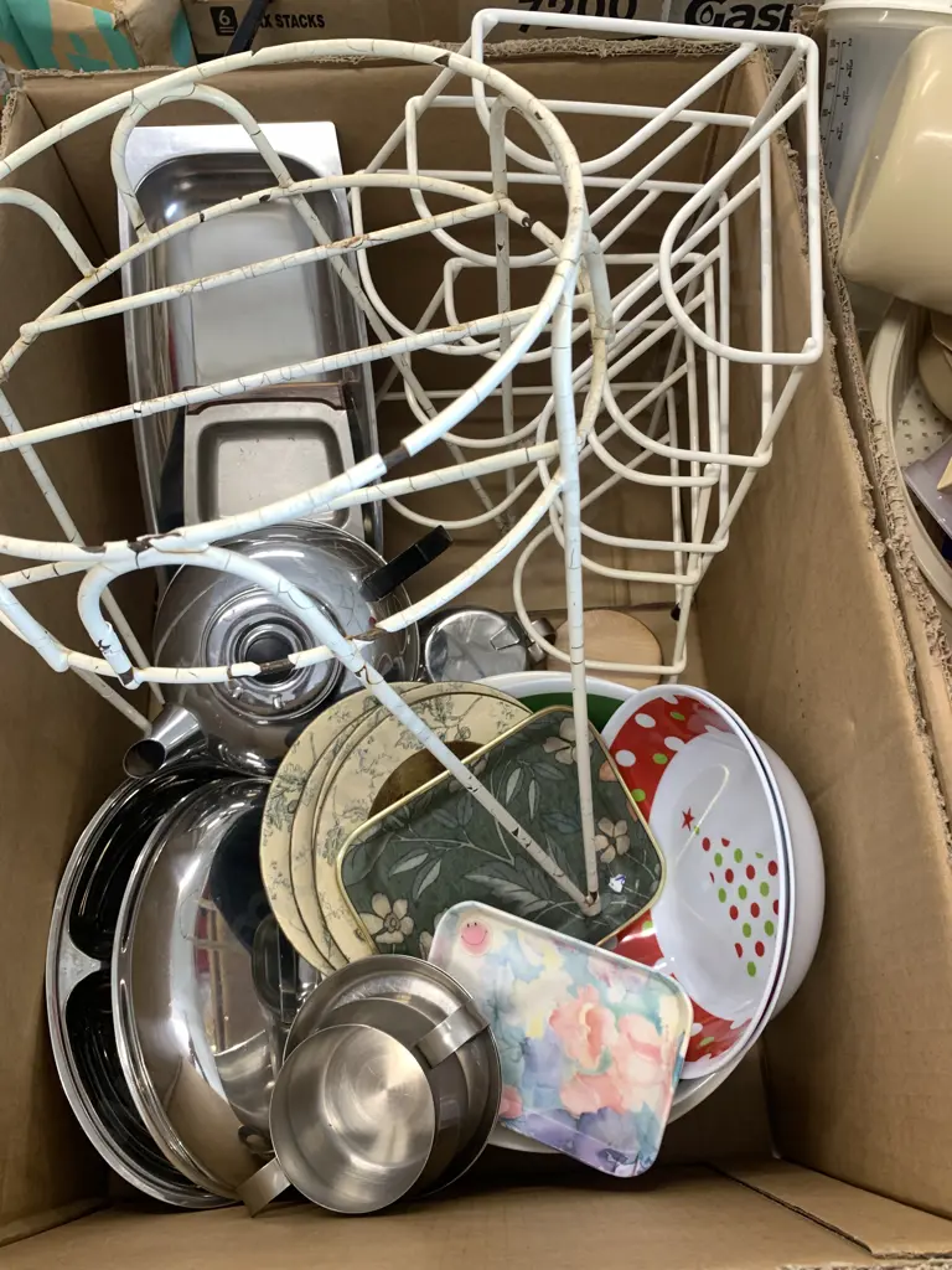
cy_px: 635
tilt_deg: -68.5
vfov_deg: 67.3
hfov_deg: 53.1
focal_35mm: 26
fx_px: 953
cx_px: 476
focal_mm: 4.25
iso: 50
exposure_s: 1/50
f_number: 1.8
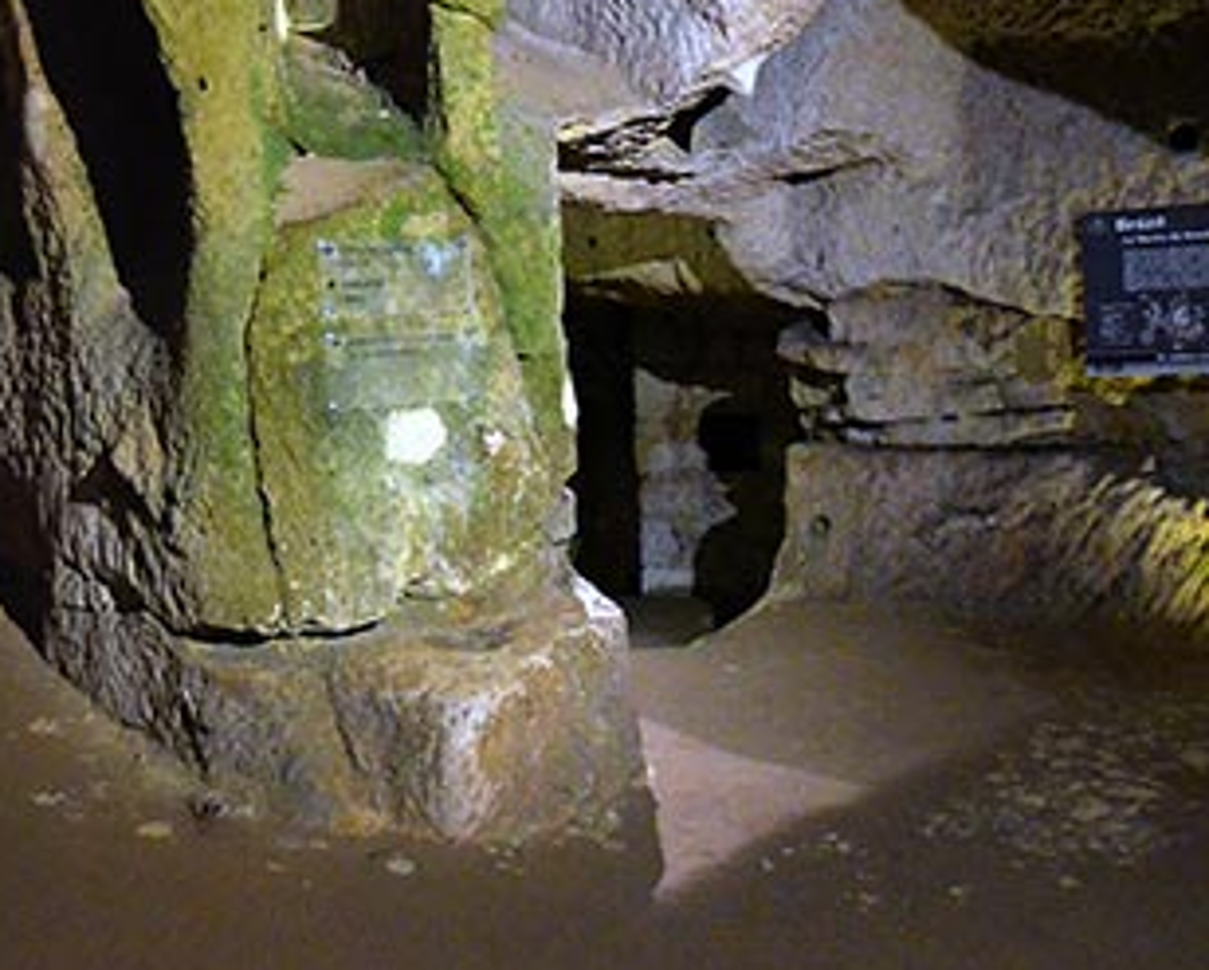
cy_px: 479
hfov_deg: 44.1
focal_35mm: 41
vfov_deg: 36.5
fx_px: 1468
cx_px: 404
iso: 6400
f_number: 4
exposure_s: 1/13
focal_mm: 10
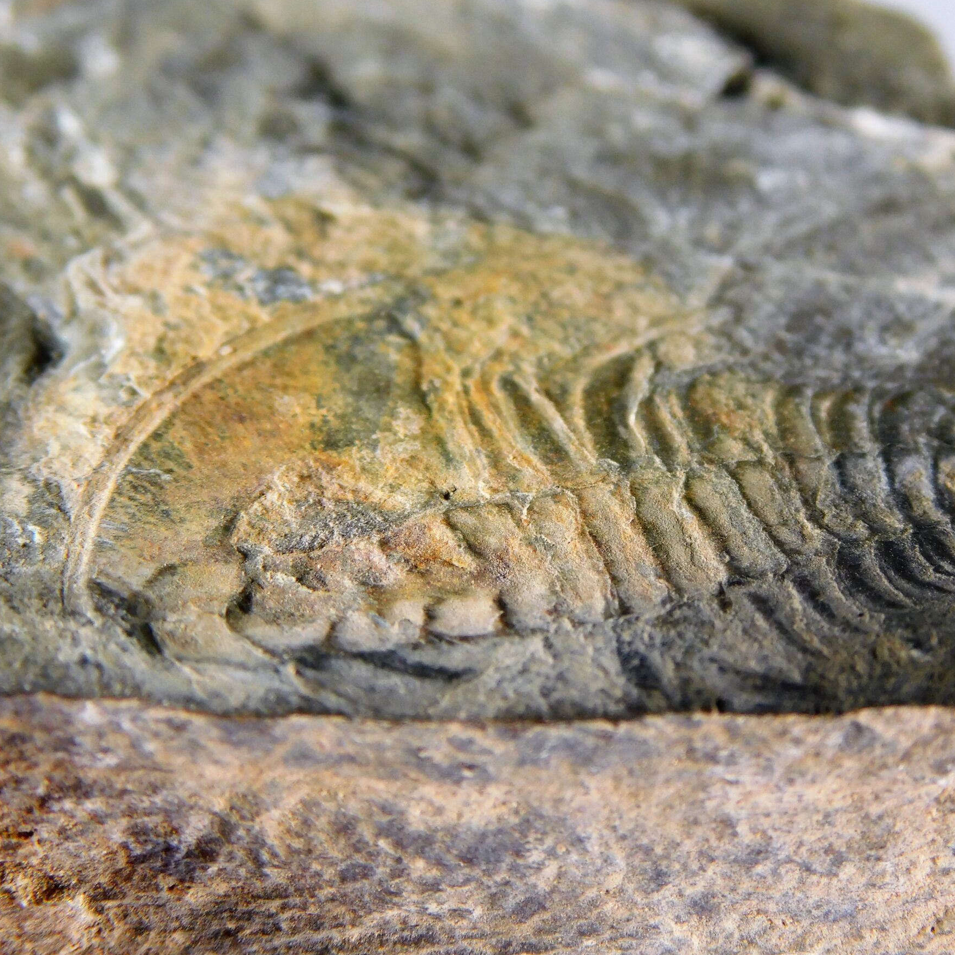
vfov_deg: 13.6
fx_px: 3995
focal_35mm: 128
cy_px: 473
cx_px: 588
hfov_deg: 13.6
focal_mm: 17.6
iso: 125
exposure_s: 1/100
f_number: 4.6
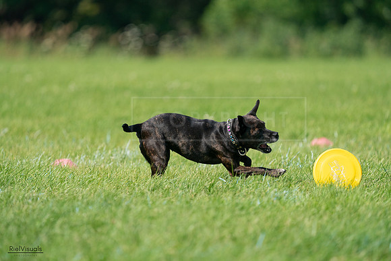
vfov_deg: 3.5
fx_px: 4215
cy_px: 130
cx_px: 196
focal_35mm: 388
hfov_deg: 5.3
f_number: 6.3
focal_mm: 388
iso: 1250
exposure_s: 1/4000
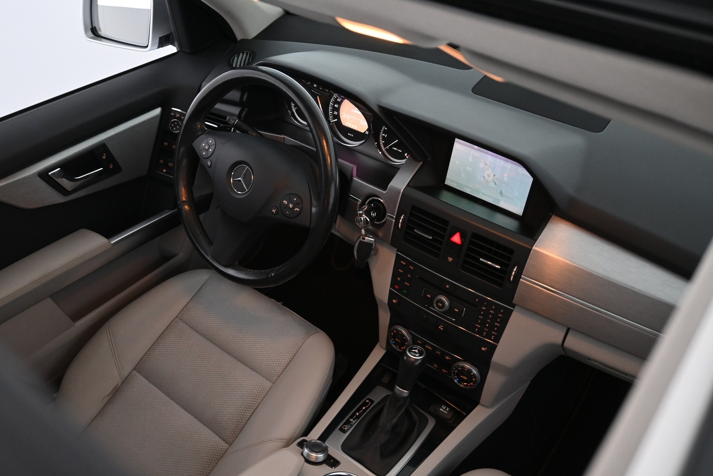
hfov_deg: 58.3
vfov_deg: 40.8
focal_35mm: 32
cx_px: 356
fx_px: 639
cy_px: 238
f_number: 4
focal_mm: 21.5
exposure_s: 1/30
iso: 1400
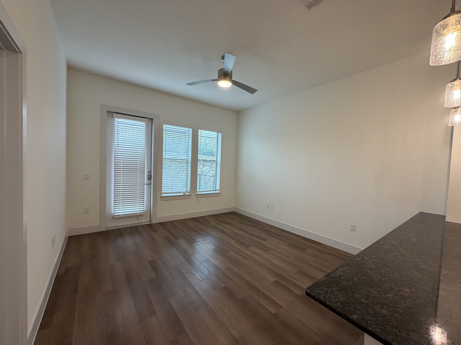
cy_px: 172
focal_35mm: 14
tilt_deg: -3.5
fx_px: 186
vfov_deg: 85.7
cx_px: 230
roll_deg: -1.9
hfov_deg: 102.1
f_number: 2.2
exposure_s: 1/120
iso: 200
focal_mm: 2.22
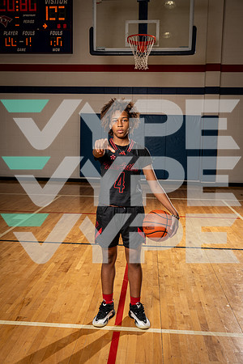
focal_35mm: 37
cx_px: 122
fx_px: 375
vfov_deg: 51.9
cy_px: 182
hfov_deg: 35.9
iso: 125
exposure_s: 1/250
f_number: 5.6
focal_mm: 37
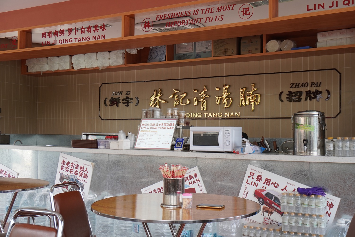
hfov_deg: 46.4
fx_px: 414
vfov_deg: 31.9
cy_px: 118
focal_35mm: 42
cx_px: 178
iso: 400
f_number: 8
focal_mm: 28
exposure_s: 1/125
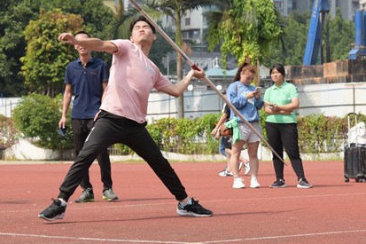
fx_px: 1219
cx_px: 160
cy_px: 145
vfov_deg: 11.4
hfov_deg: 17.1
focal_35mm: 120
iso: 320
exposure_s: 1/800
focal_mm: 55
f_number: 5.6
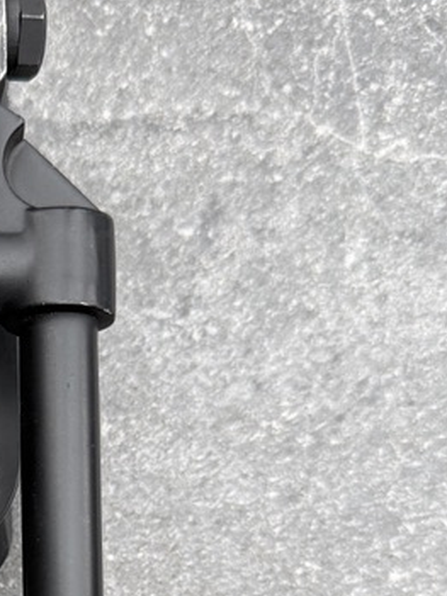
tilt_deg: -88.2
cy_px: 647
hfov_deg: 19.8
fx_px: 1206
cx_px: -80
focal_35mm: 70
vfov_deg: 25.8
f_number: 1.78
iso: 80
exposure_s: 1/121
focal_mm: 6.76
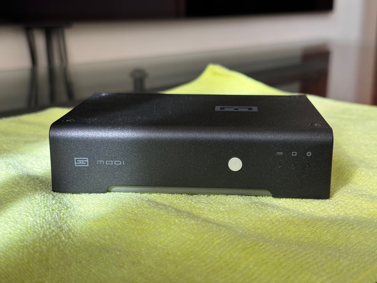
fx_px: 523
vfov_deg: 30.3
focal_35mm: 48
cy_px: 142
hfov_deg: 39.7
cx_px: 188
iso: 160
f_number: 1.78
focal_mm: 6.86
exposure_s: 1/60
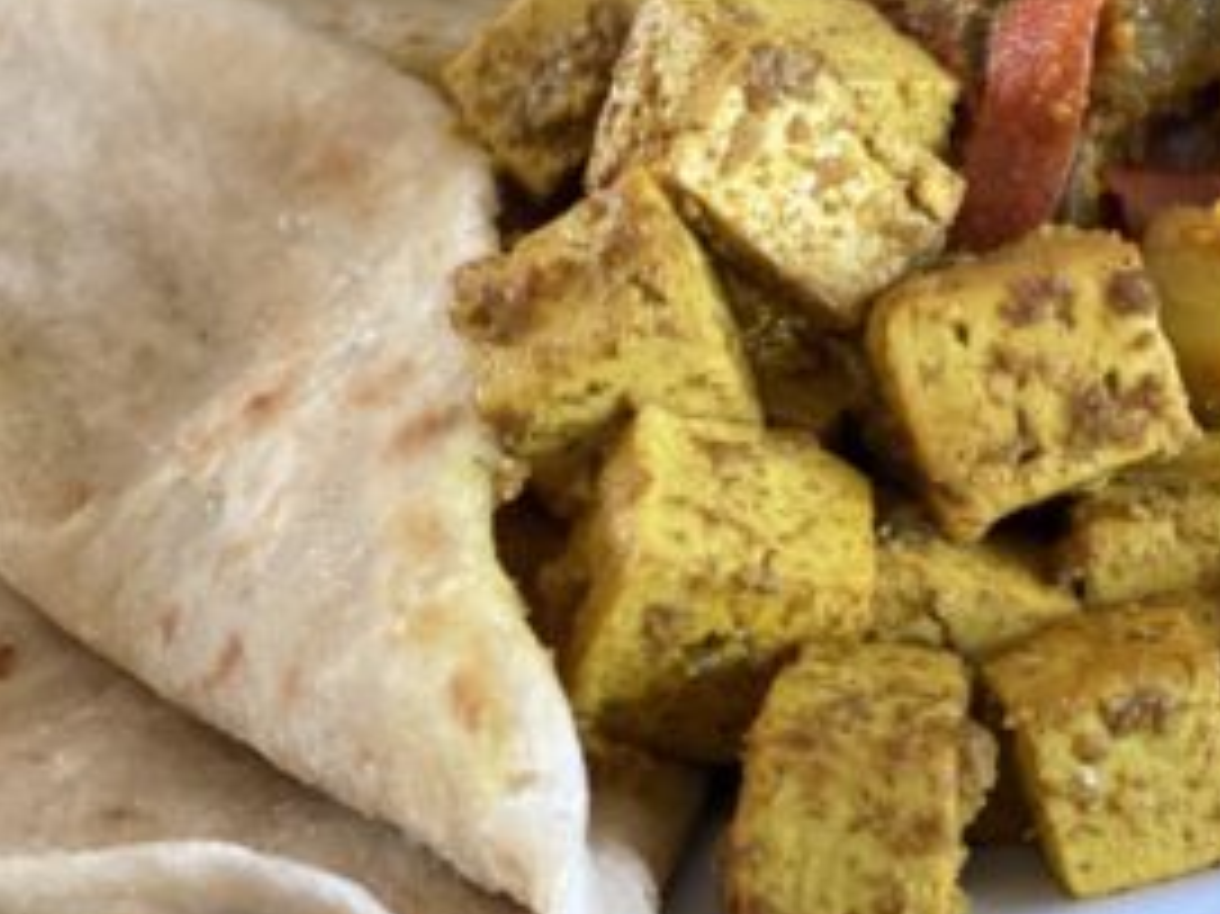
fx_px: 4051
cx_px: 981
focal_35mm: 115
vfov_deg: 12.7
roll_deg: +1.2
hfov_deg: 17.0
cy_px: 54
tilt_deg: -39.3
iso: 250
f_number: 2
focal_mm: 6
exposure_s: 1/122
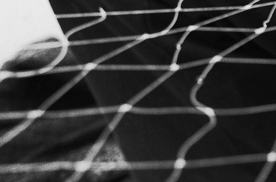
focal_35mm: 96
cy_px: 23
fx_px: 734
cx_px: 446
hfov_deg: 18.2
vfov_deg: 14.1
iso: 320
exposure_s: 1/200
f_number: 4
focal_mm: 18.3
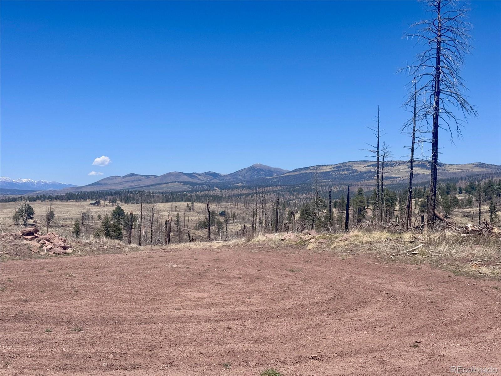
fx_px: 695
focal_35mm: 48
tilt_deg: +0.2
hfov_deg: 39.7
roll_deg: -0.6
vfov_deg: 30.3
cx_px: 250
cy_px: 188
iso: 64
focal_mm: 6.76
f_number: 1.78
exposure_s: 1/6410
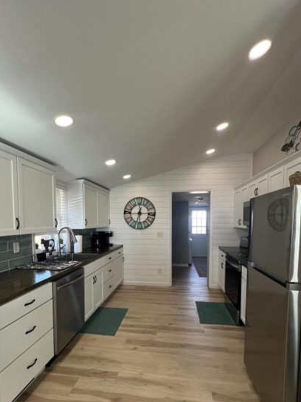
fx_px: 186
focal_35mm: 16
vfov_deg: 93.7
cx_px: 148
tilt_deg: -4.9
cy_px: 235
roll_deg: -0.5
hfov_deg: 78.1
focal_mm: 1.57
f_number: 1.8
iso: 250
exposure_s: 1/120
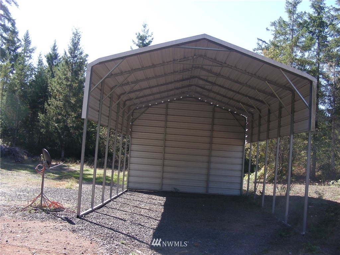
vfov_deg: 37.7
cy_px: 128
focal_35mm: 38
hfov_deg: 49.0
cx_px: 170
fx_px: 373
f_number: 4
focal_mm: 6.3
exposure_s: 1/121
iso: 50
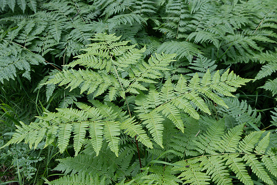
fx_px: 300
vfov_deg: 34.2
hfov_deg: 49.5
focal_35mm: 39
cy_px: 92
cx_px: 138
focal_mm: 26
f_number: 5.6
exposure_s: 1/200
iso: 160
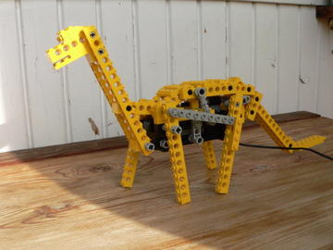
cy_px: 125
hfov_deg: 51.4
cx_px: 166
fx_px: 346
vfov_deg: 39.7
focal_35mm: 36
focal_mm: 6
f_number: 5.6
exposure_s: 1/1000
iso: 400
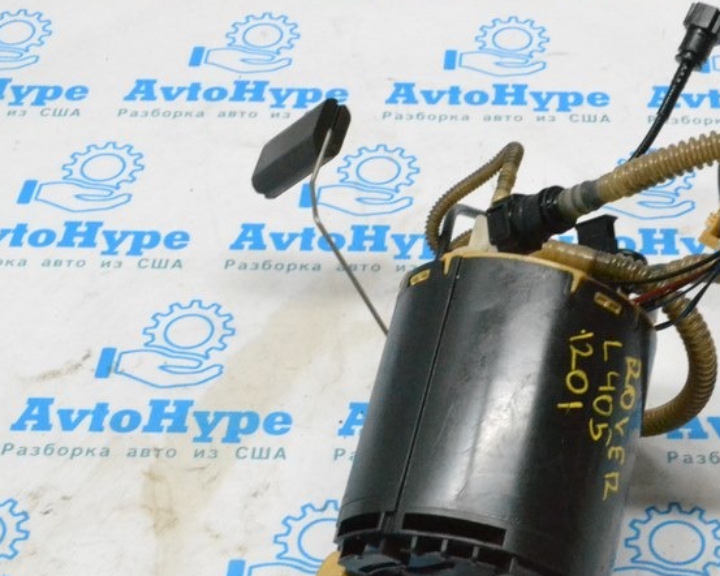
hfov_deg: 25.6
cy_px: 287
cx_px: 572
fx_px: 1555
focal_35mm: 73
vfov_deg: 21.0
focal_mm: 28
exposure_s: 1/160
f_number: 11
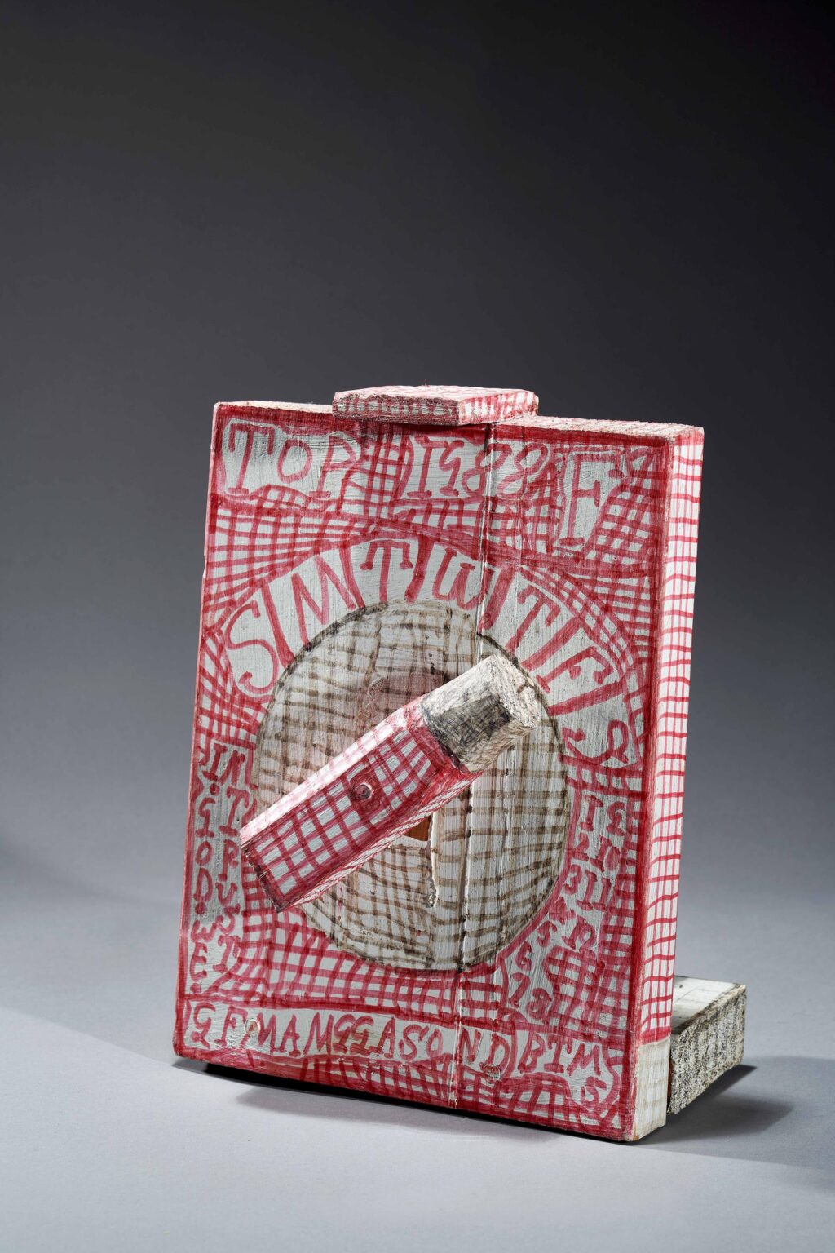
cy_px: 626
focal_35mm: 85
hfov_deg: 16.1
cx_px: 418
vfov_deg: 23.9
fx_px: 2957
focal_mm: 85
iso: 50
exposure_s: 1/125
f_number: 13
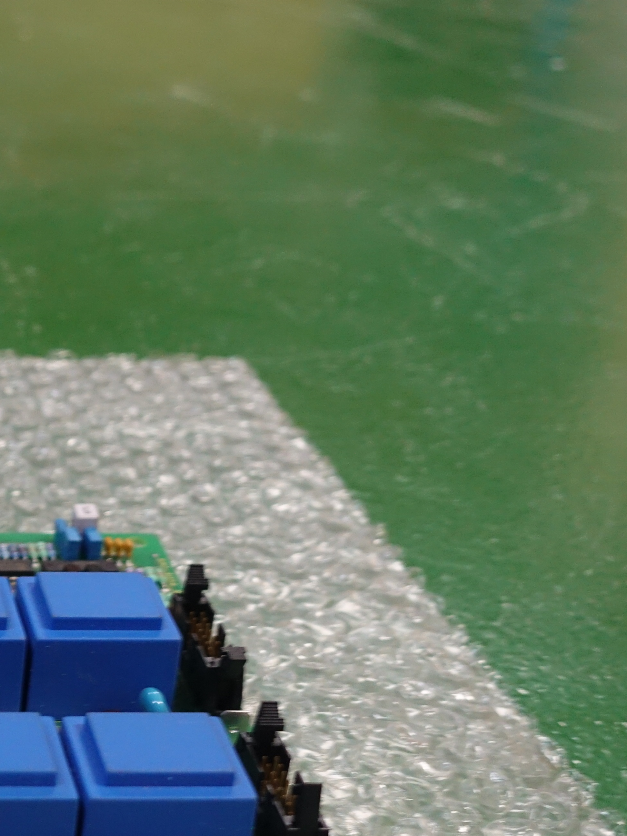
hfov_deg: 20.2
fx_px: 1618
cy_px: 468
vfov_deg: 28.9
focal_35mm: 67
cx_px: -178
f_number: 2.8
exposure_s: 1/25
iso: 800
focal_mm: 11.93
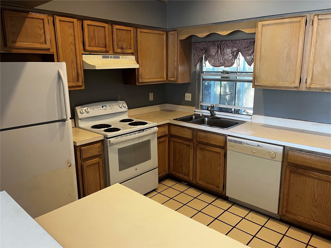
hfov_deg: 67.3
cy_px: 124
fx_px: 249
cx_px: 166
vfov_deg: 53.1
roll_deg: +1.0
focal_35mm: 26
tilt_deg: -12.5
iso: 200
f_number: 1.6
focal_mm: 5.1
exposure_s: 1/60
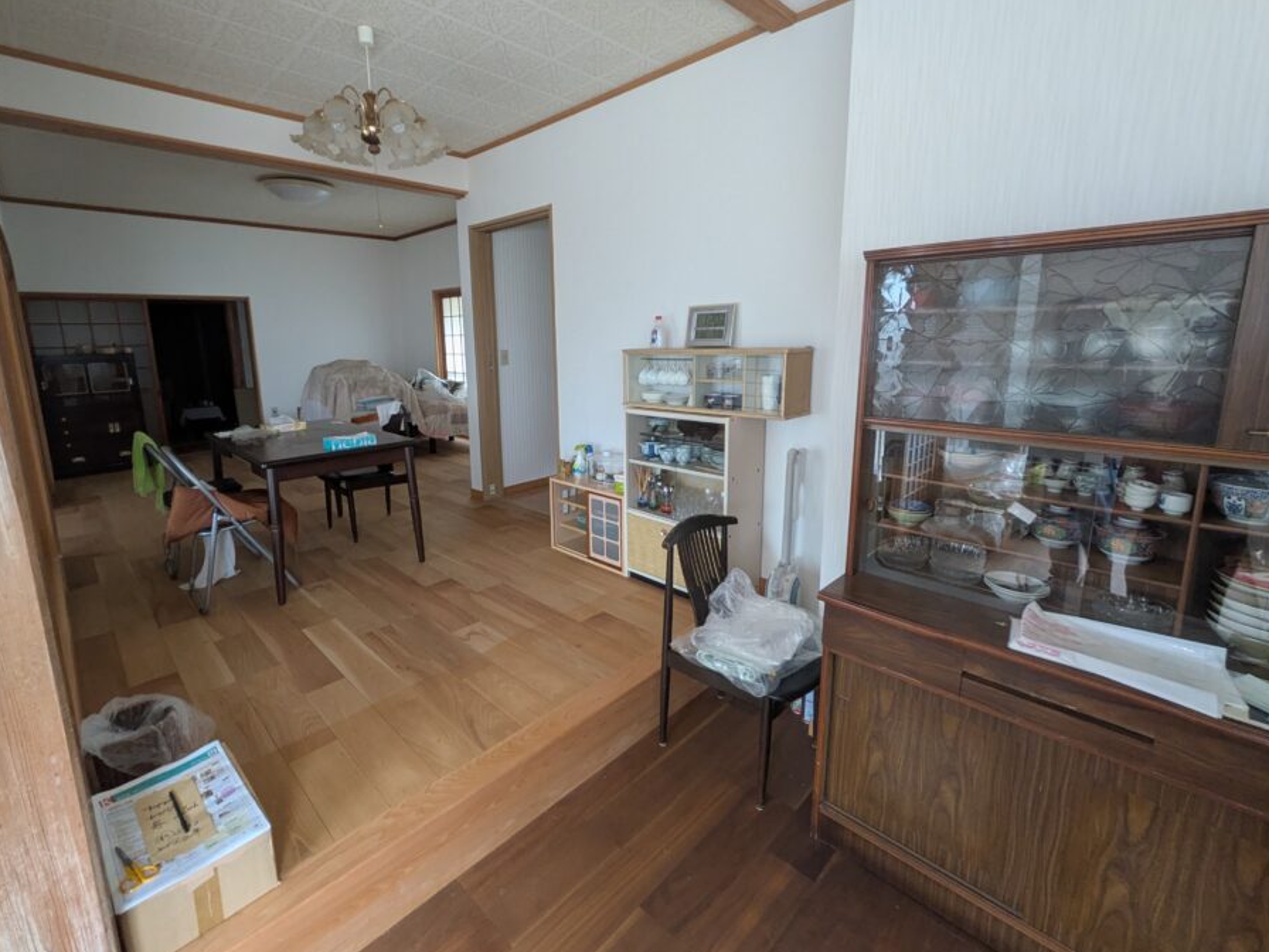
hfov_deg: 94.3
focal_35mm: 16
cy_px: 441
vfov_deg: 78.0
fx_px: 587
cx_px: 584
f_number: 2.2
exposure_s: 1/33.3
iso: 350
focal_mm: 1.83
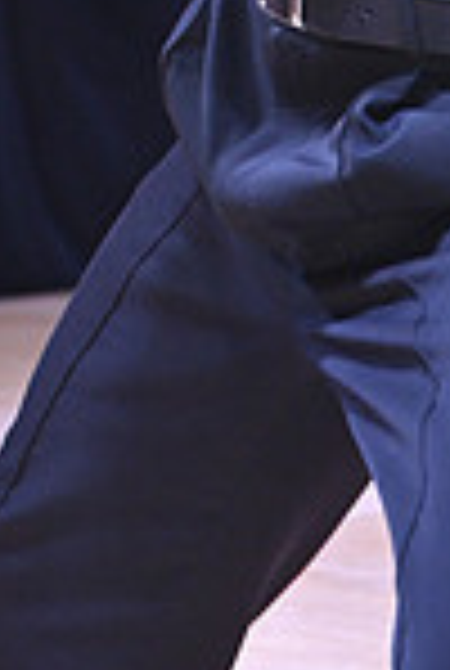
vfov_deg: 4.8
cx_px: -371
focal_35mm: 427
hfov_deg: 3.2
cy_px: -504
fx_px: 7969
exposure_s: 1/200
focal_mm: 110
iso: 1600
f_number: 11
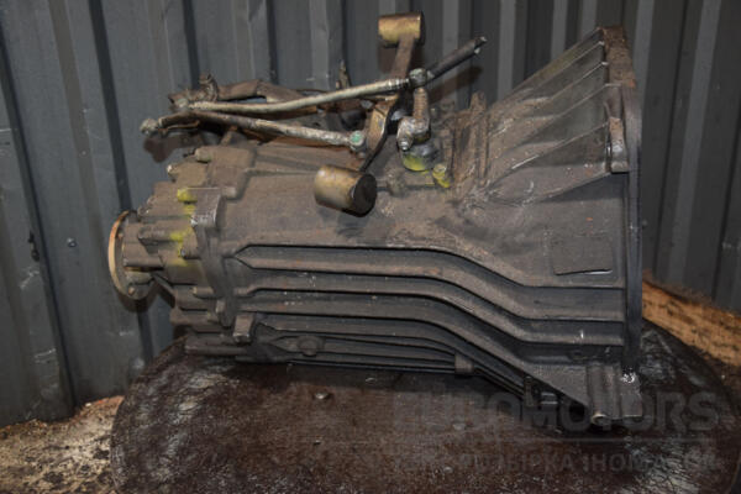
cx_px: 370
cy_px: 247
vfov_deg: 35.5
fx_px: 772
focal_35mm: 38
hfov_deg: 51.3
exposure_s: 1/60
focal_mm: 25
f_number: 5
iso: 800
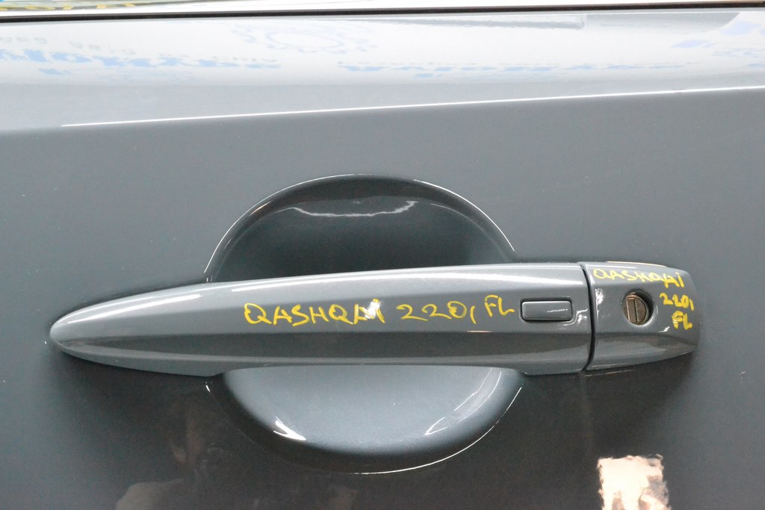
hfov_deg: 38.9
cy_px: 255
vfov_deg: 26.5
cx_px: 382
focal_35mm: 51
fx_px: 1084
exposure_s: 1/50
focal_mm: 34
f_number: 13
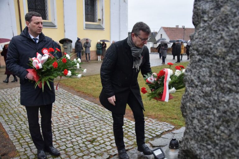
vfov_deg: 41.7
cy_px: 80
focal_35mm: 32
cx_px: 120
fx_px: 209
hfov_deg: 59.5
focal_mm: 21
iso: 800
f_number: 3.8
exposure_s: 1/640
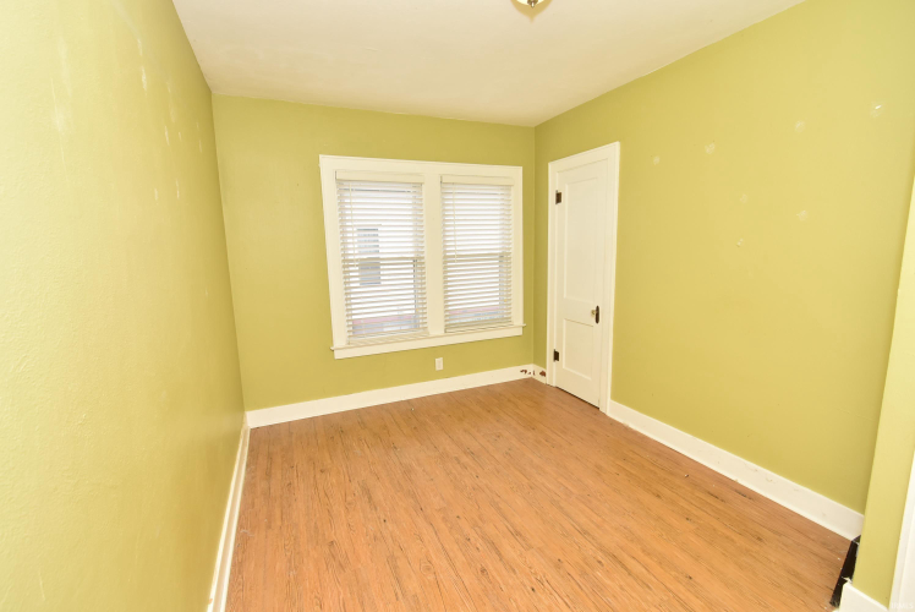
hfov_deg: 100.3
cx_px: 458
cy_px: 306
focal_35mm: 15
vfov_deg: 77.4
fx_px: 382
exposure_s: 1/100
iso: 400
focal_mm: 10
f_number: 7.1
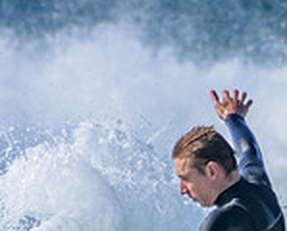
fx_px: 23275
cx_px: 204
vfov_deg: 0.6
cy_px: 363
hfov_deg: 0.7
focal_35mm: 2733
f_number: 11
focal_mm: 750
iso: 720
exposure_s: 1/2000
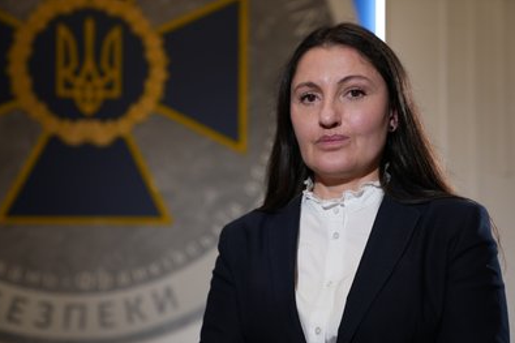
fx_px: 1015
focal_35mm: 71
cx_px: 257
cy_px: 173
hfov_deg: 28.5
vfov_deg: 19.2
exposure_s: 1/50
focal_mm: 70
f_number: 2.8
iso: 125
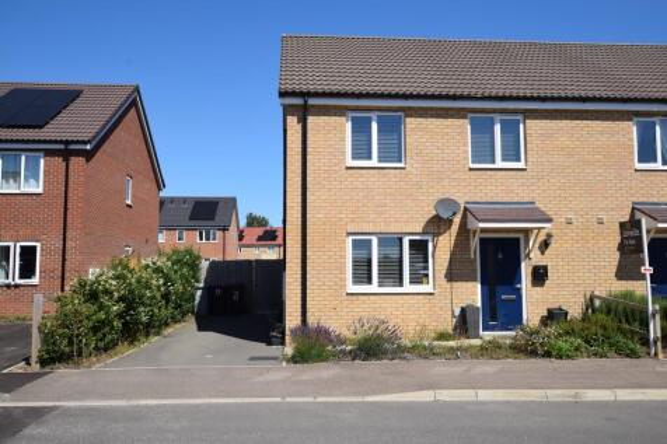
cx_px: 334
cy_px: 222
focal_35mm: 30
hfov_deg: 61.9
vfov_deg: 43.6
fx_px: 556
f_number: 10
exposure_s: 1/400
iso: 200
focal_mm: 20
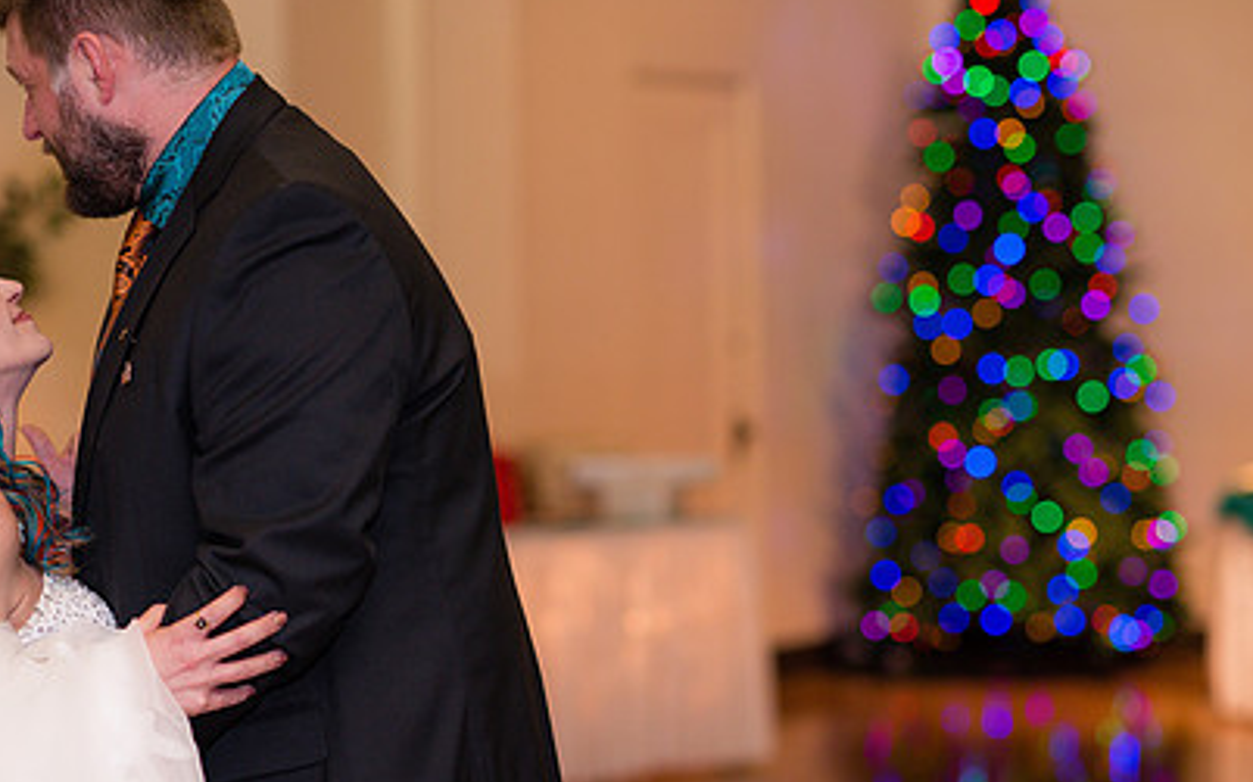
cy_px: 388
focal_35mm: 125
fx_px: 4267
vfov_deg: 10.5
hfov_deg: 16.7
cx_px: 471
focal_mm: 85
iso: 640
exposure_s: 1/125
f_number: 2.2
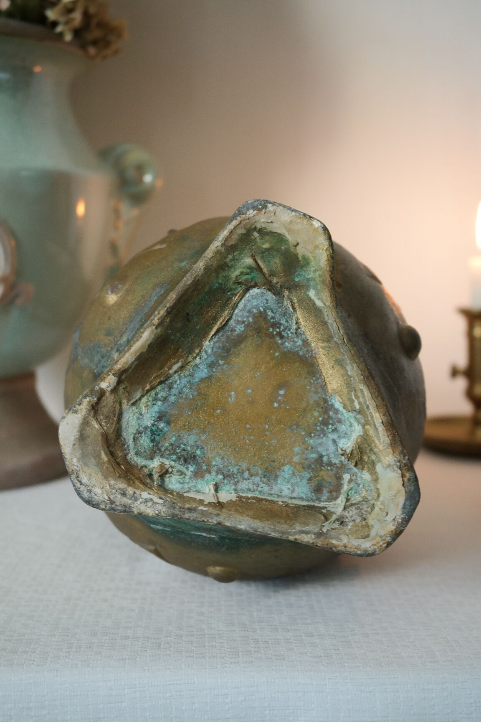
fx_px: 982
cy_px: 361
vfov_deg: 40.3
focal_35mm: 49
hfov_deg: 27.5
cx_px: 240
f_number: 6.3
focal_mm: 32
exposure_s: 1/30
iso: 800
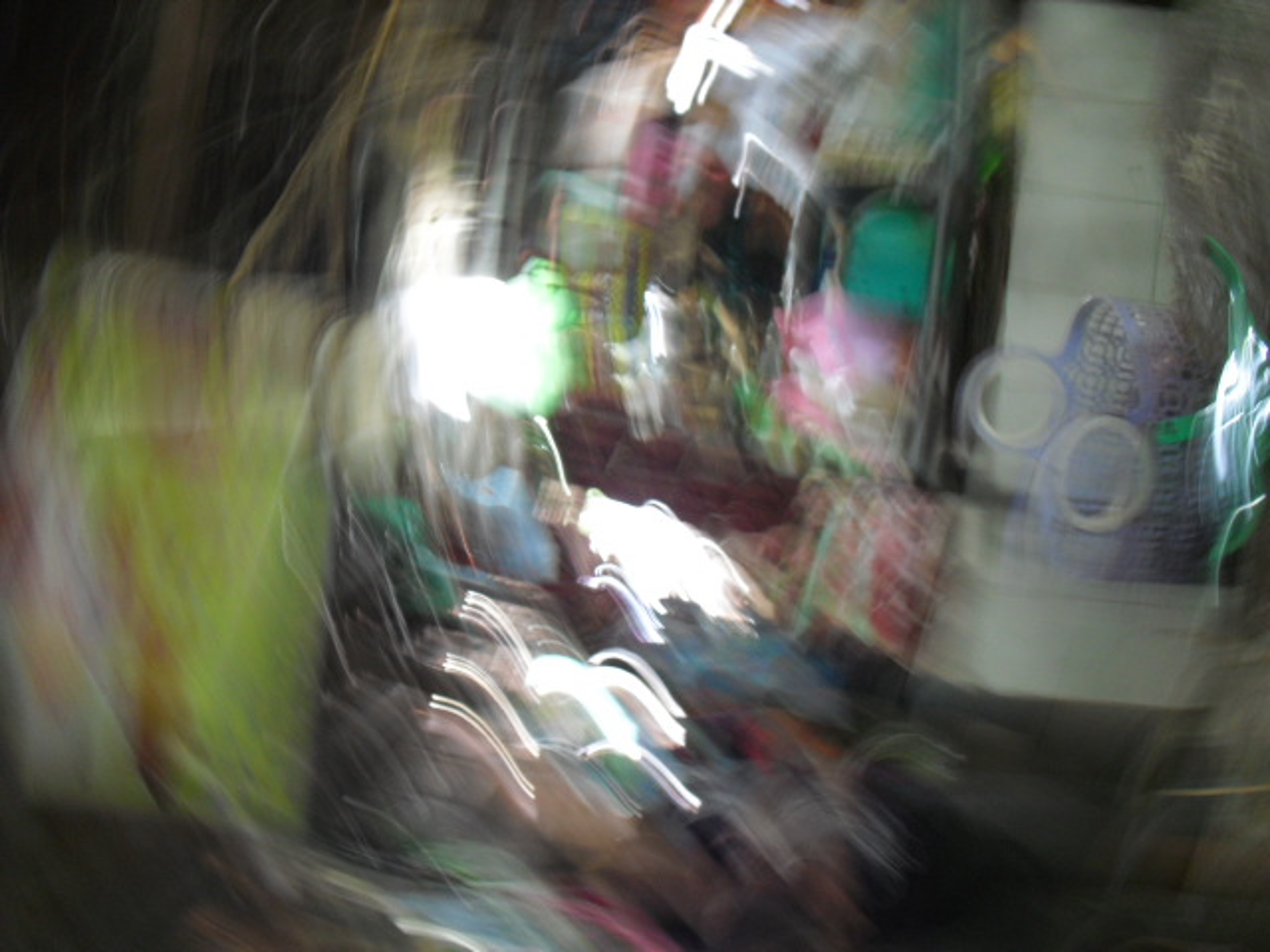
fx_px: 1321
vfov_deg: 39.7
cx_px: 635
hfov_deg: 51.4
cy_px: 476
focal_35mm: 36
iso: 200
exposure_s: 1/6
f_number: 3.1
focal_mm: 6.3
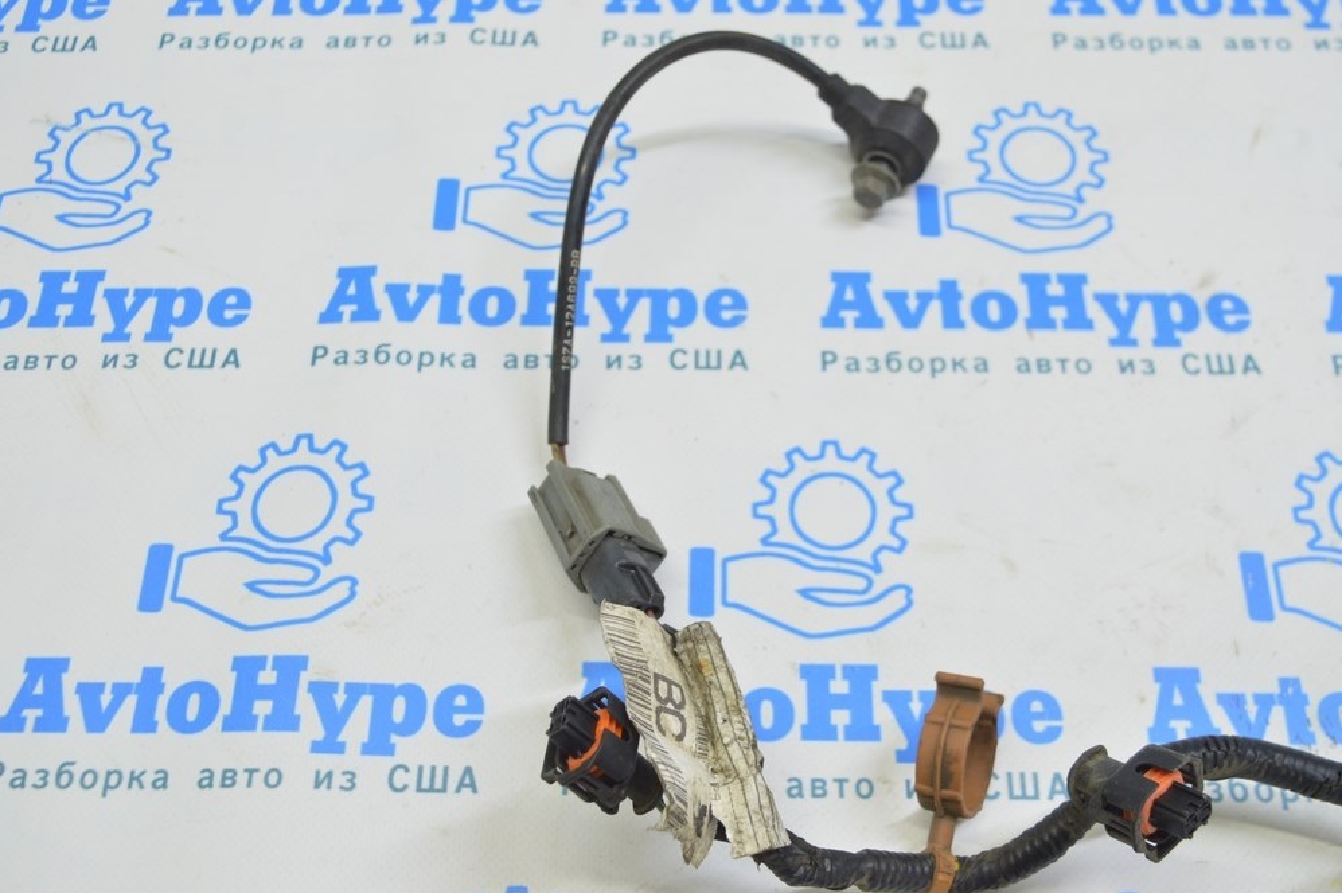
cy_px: 450
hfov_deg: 48.5
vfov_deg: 33.4
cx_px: 656
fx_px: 1490
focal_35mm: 40
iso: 400
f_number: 5.6
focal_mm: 26
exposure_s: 1/20
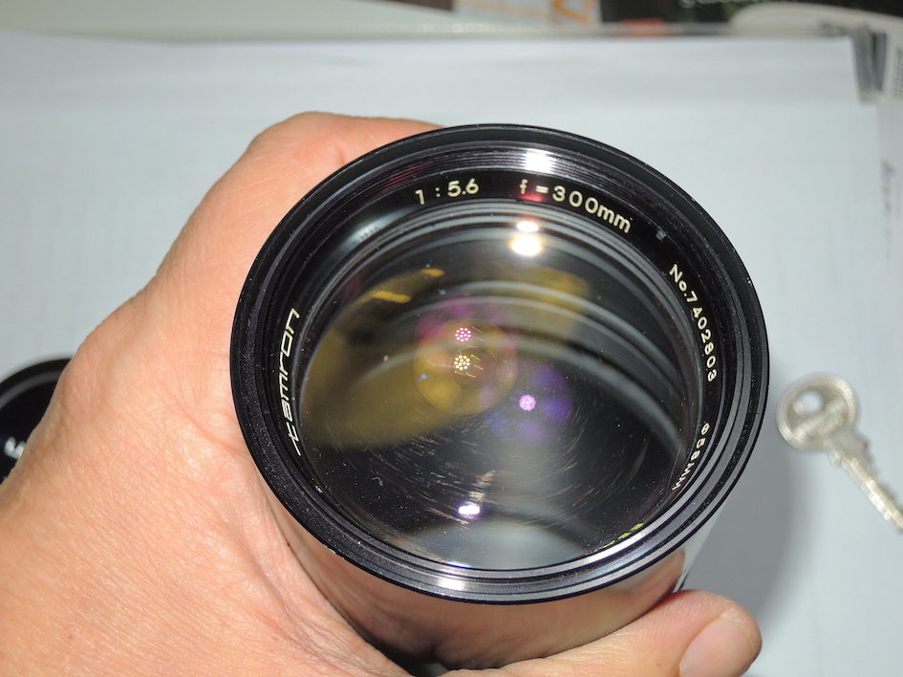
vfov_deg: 29.1
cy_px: 338
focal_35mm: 50
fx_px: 1304
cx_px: 452
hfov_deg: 38.2
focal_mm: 9
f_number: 3.3
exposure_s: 1/50
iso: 160
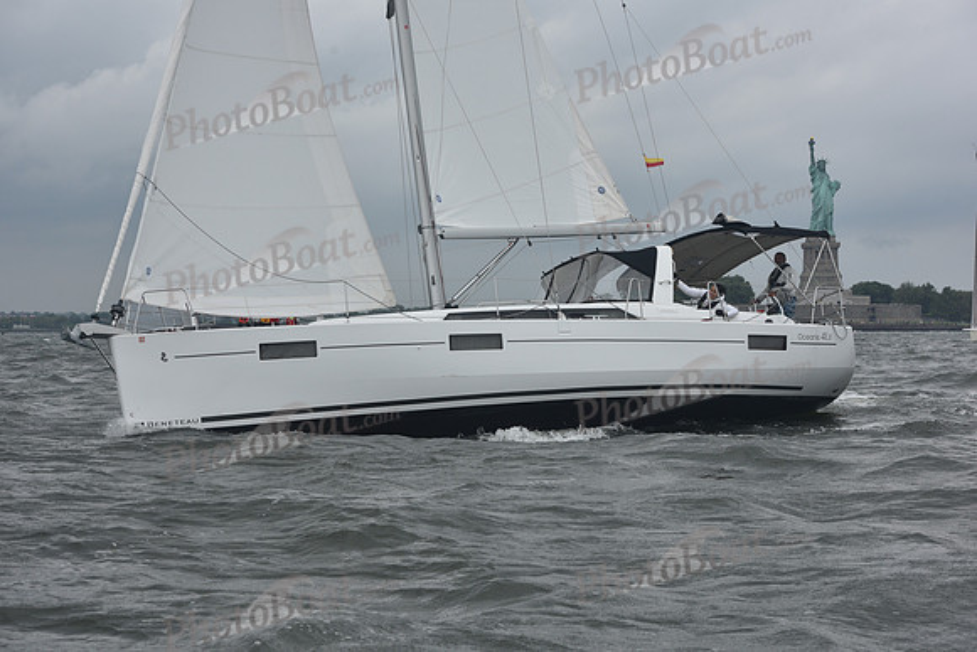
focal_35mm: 70
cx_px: 488
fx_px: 1900
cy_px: 326
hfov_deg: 28.8
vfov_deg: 19.5
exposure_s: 1/640
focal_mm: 70
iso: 250
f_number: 8
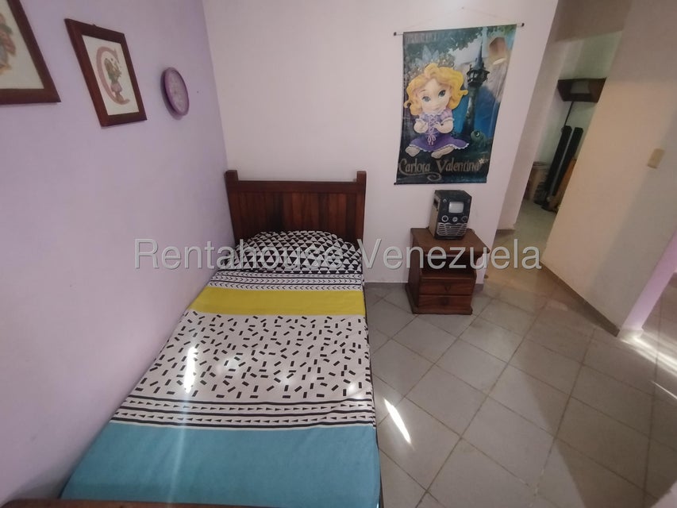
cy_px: 254
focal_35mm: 15
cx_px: 338
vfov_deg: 81.8
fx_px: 293
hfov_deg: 98.2
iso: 400
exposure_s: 1/33
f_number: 2.2
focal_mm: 1.65
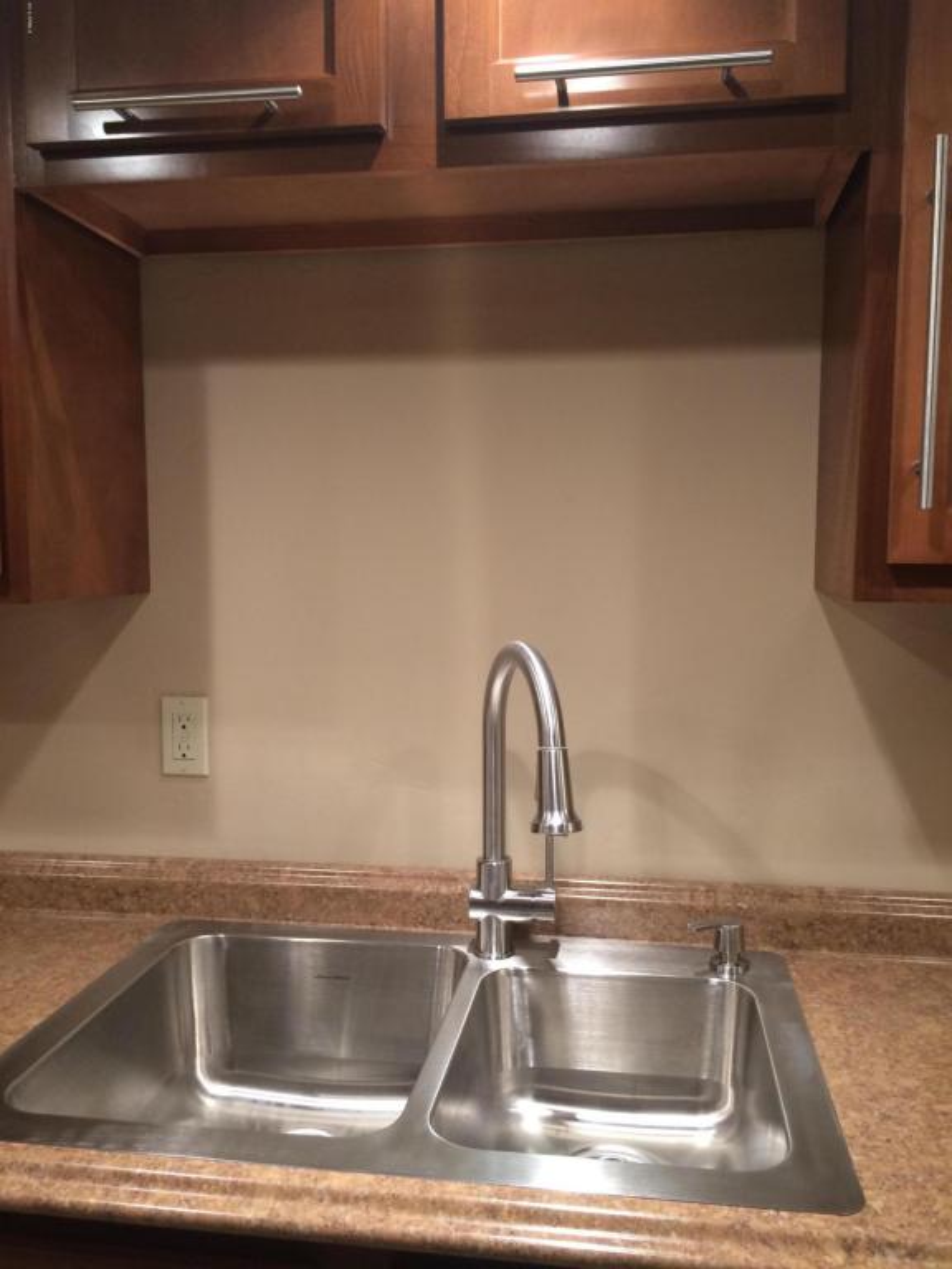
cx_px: 476
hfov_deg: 48.2
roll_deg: +0.4
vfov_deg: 61.7
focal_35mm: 29
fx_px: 1063
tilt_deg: -4.3
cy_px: 634
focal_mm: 4.15
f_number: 2.2
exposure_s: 1/30
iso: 100
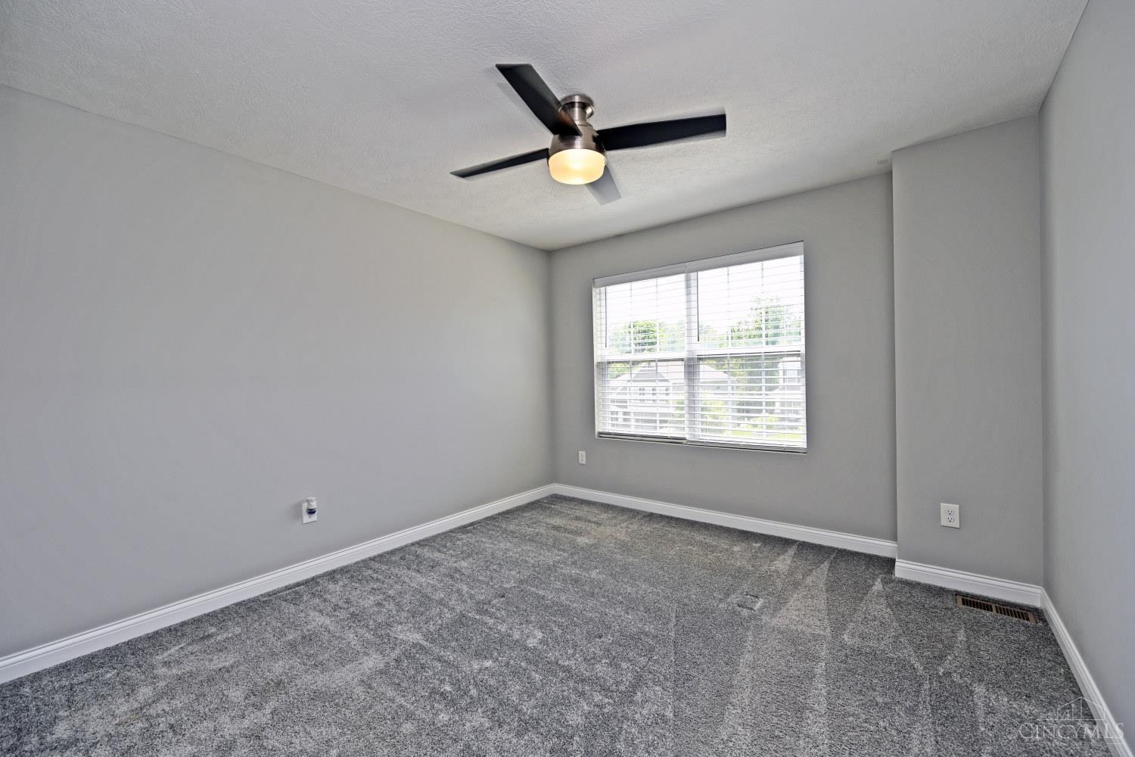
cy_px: 378
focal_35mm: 14
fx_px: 441
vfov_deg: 81.2
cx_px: 568
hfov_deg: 104.3
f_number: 5.6
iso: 160
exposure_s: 1/125
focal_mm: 14
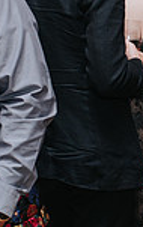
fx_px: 987
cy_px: 122
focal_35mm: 159
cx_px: 193
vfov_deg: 13.1
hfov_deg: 8.2
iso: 800
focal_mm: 35
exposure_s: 1/200
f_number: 3.2
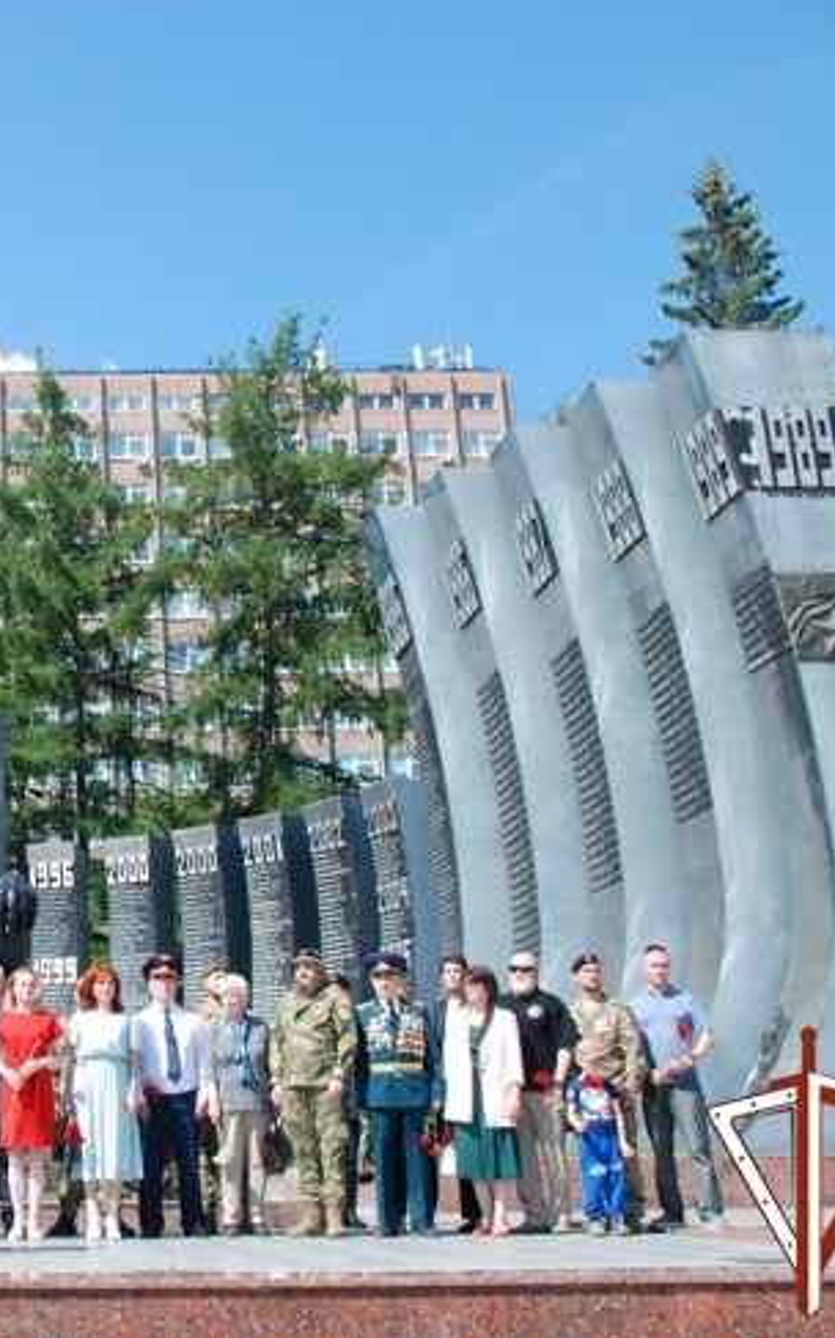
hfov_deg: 25.4
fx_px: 1713
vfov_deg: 42.7
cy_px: 657
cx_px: -84
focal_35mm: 47
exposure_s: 1/160
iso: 100
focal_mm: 20
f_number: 6.3
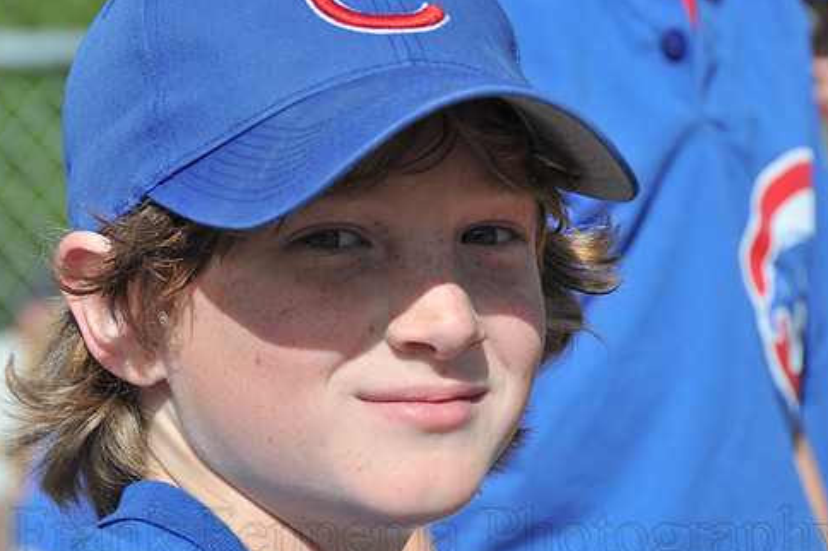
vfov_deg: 7.3
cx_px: 392
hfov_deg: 10.9
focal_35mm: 189
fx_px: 4335
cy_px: 324
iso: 200
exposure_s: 1/250
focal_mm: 105
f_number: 8
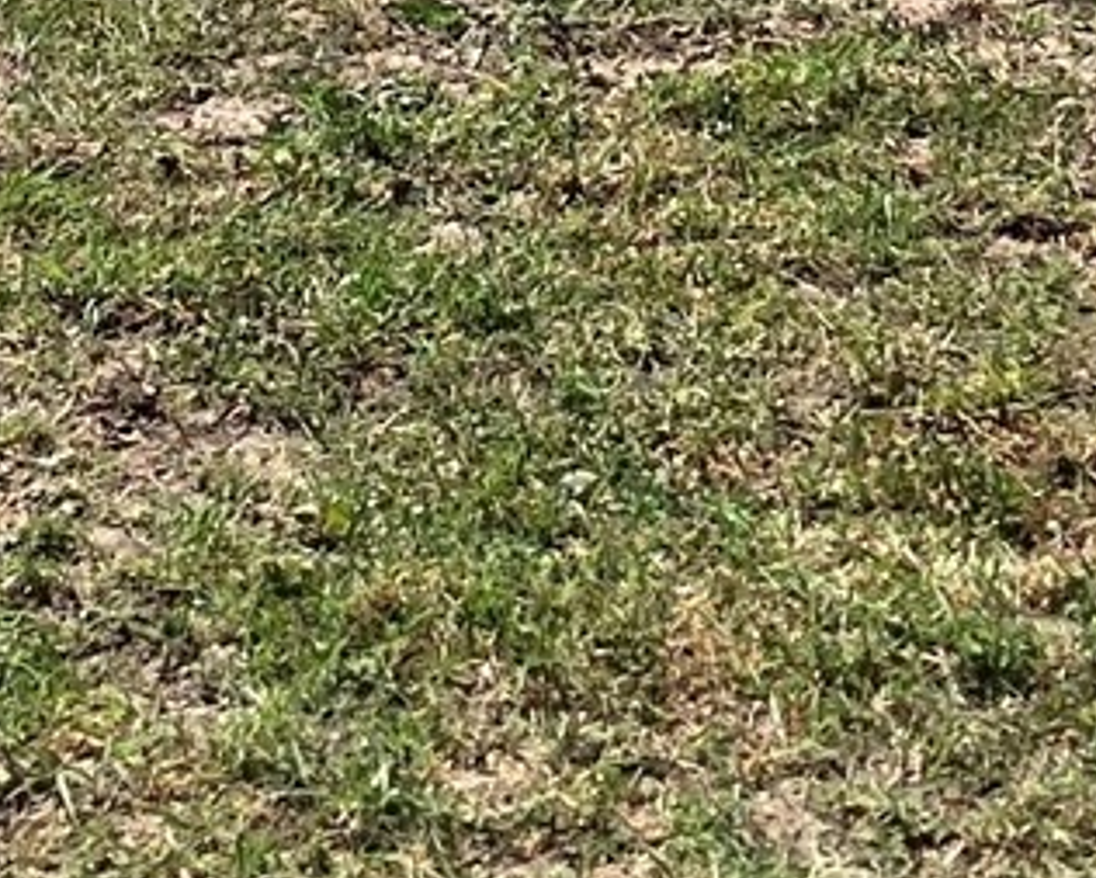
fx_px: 5386
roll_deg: +0.1
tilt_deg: -6.9
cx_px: 427
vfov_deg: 8.7
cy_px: -1010
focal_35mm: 166
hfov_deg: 11.6
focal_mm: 3.99
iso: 32
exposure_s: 1/2558
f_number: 1.8
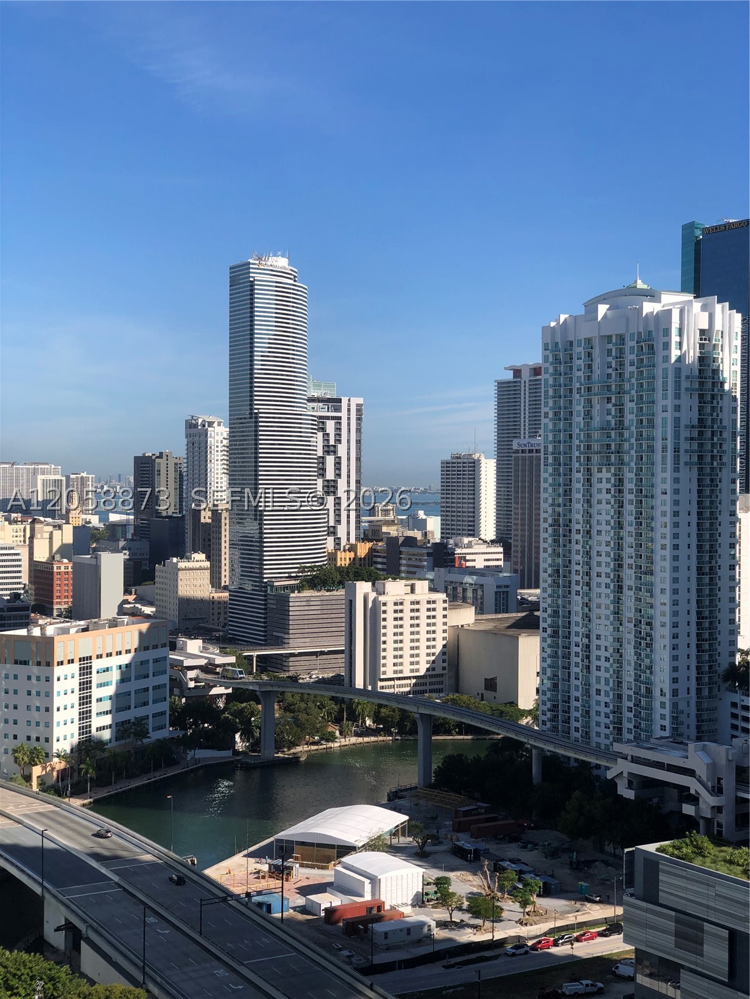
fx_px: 1502
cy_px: 500
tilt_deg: -0.6
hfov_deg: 28.0
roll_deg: -0.2
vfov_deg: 36.8
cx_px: 375
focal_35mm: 52
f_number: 2.4
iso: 16
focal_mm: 6
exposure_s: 1/1312
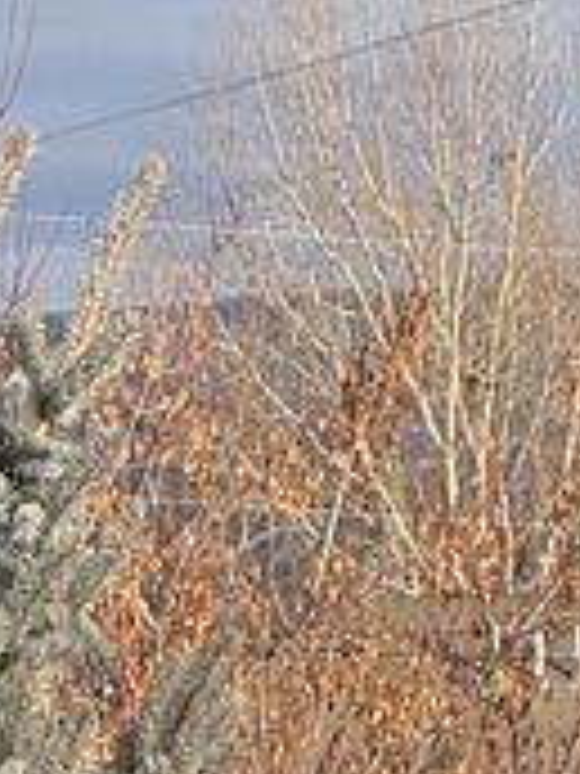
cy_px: 2228
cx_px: 324
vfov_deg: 4.2
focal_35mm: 459
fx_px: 10254
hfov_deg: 3.2
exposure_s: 1/206
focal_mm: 9
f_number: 2.8
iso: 25
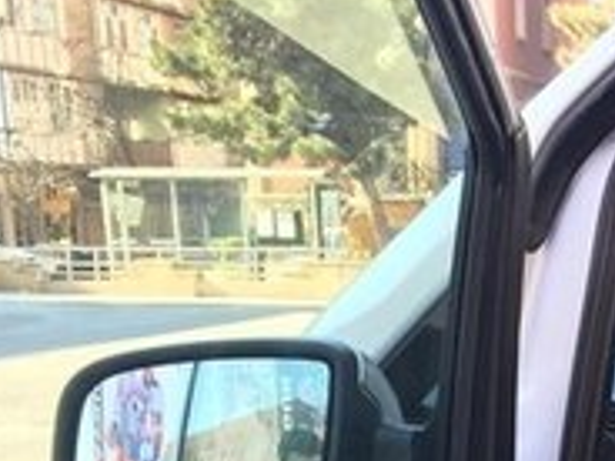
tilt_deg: -18.0
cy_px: 790
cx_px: 709
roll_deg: -0.1
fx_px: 1848
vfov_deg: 13.1
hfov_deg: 18.1
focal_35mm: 104
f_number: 2.2
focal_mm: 4.15
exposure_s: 1/100
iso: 25
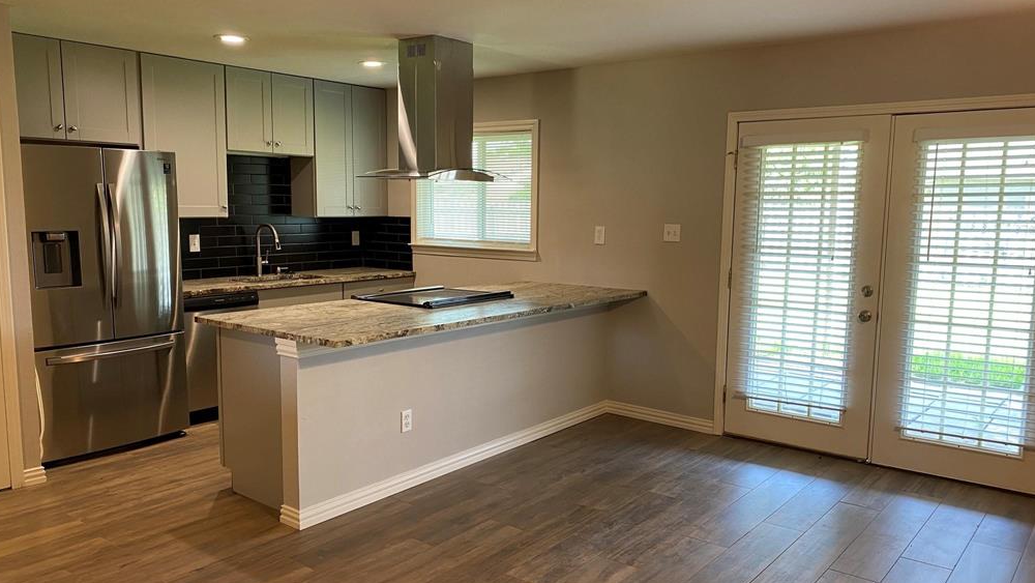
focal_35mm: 29
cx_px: 516
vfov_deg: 40.2
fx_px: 796
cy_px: 307
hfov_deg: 66.1
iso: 125
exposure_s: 1/60
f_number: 1.8
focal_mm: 4.25
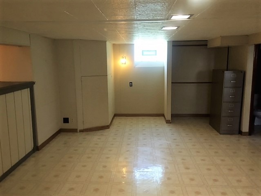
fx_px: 219
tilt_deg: -8.6
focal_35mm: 29
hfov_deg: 61.7
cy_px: 98
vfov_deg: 48.2
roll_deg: +0.4
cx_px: 130
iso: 125
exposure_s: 1/30
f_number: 2.2
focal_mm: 4.15
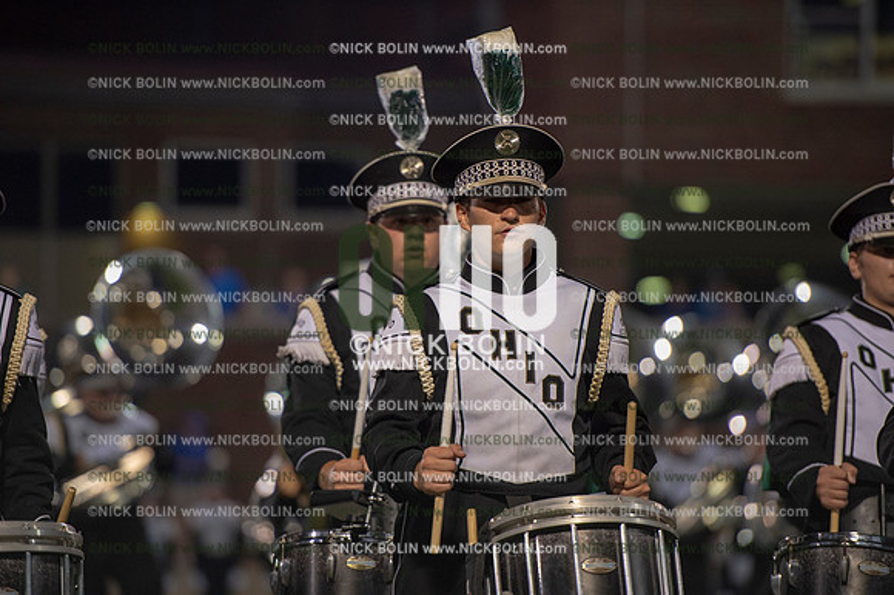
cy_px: 298
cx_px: 447
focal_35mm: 200
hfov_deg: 10.3
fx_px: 4964
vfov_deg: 6.9
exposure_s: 1/500
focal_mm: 200
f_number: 2.8
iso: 4000
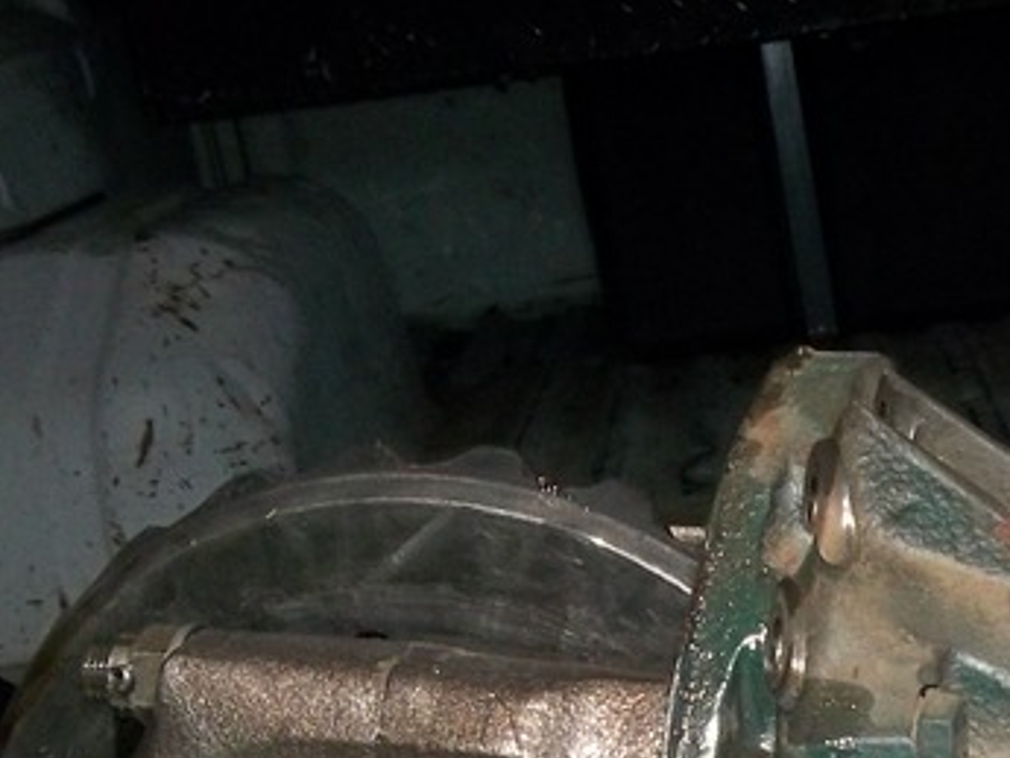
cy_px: 1077
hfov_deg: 19.8
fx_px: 2773
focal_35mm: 95
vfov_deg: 14.7
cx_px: 1104
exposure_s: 1/640
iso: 200
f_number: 8.8
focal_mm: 5.7
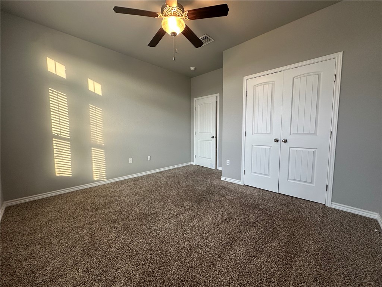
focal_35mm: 14
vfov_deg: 85.7
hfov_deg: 102.1
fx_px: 154
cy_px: 144
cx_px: 191
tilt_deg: -5.1
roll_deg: +0.2
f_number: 2.2
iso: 200
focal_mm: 2.22
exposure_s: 1/120
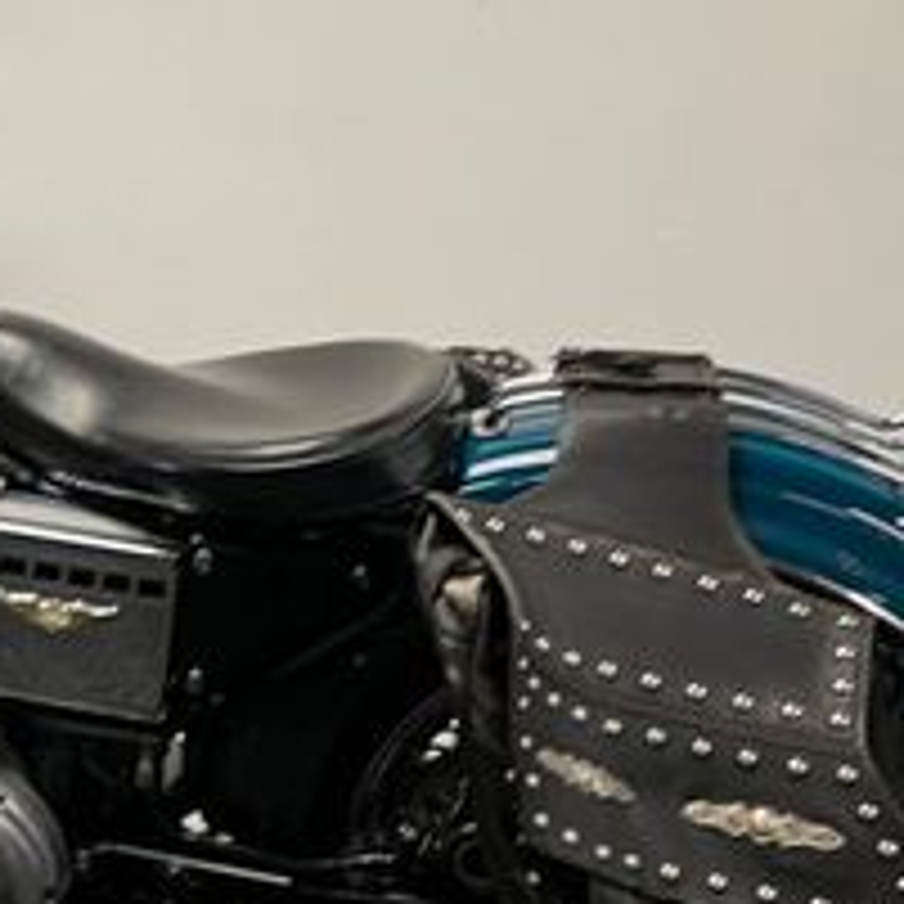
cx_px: -99
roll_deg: -2.1
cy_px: 360
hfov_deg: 22.3
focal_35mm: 73
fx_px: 2157
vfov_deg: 23.6
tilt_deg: -8.3
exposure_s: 1/50
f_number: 1.6
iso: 80
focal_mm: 5.1
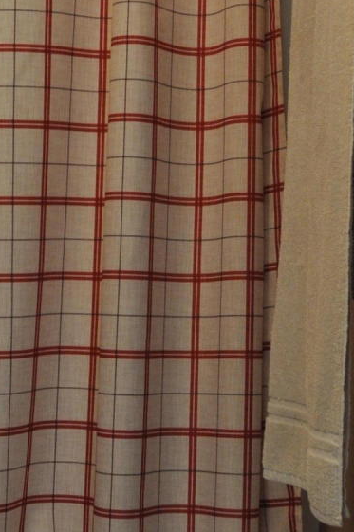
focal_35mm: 139
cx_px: -3
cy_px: 184
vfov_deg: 14.7
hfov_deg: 9.8
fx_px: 2054
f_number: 4.2
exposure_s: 1/60
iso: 450
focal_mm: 26
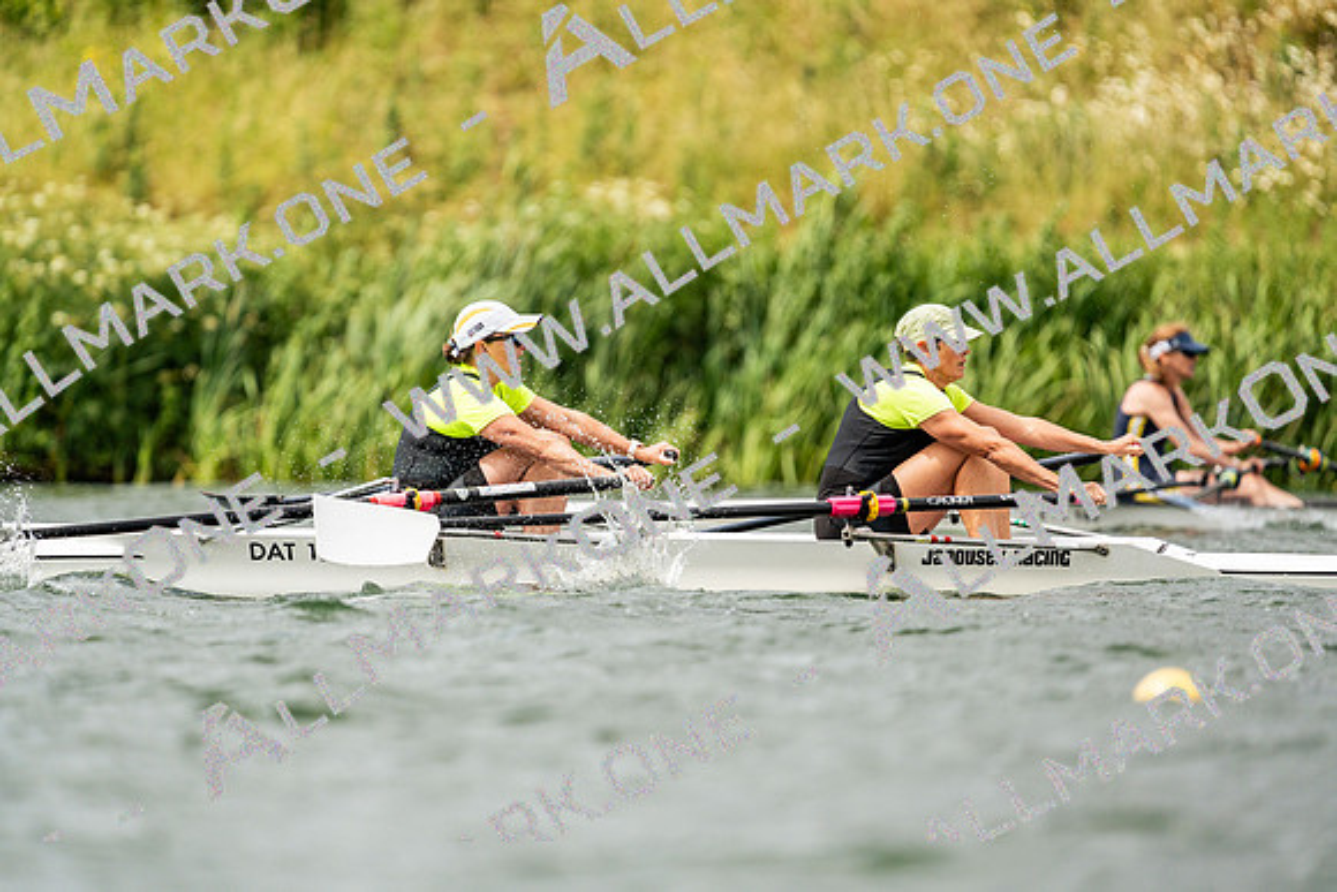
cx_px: 668
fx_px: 22288
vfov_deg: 2.3
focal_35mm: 600
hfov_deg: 3.4
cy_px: 446
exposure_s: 1/2000
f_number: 6.3
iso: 400
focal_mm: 600
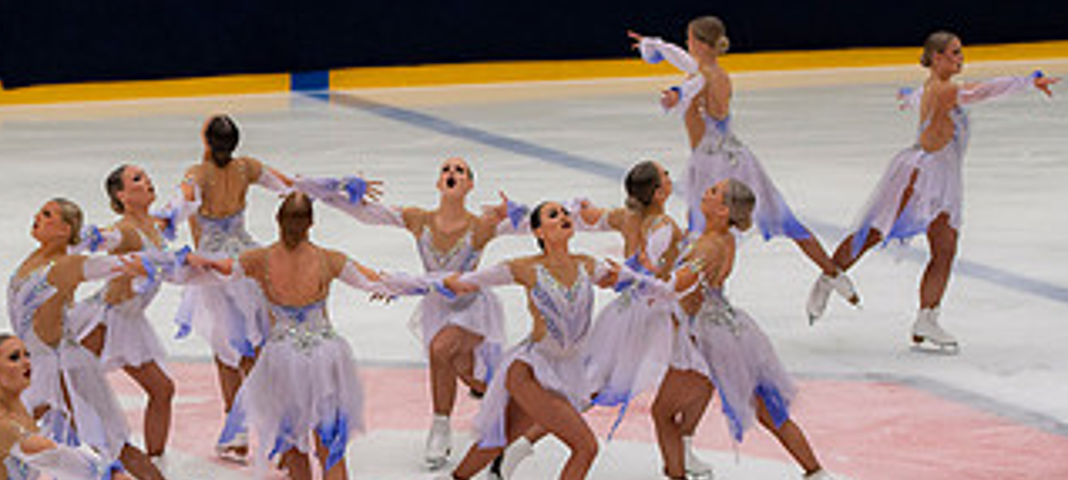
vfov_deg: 4.8
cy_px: 282
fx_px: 5683
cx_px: 144
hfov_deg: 10.7
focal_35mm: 210
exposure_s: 1/400
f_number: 3.5
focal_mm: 70
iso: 560
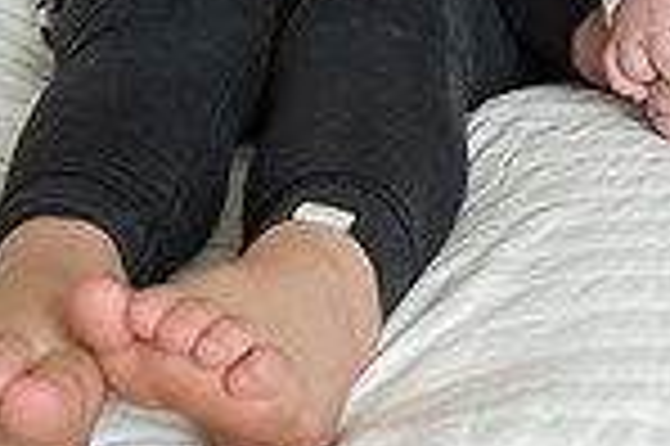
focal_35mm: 144
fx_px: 2677
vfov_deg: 9.1
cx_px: 754
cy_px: -378
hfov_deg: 13.9
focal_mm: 36
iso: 400
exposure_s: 1/200
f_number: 4.5
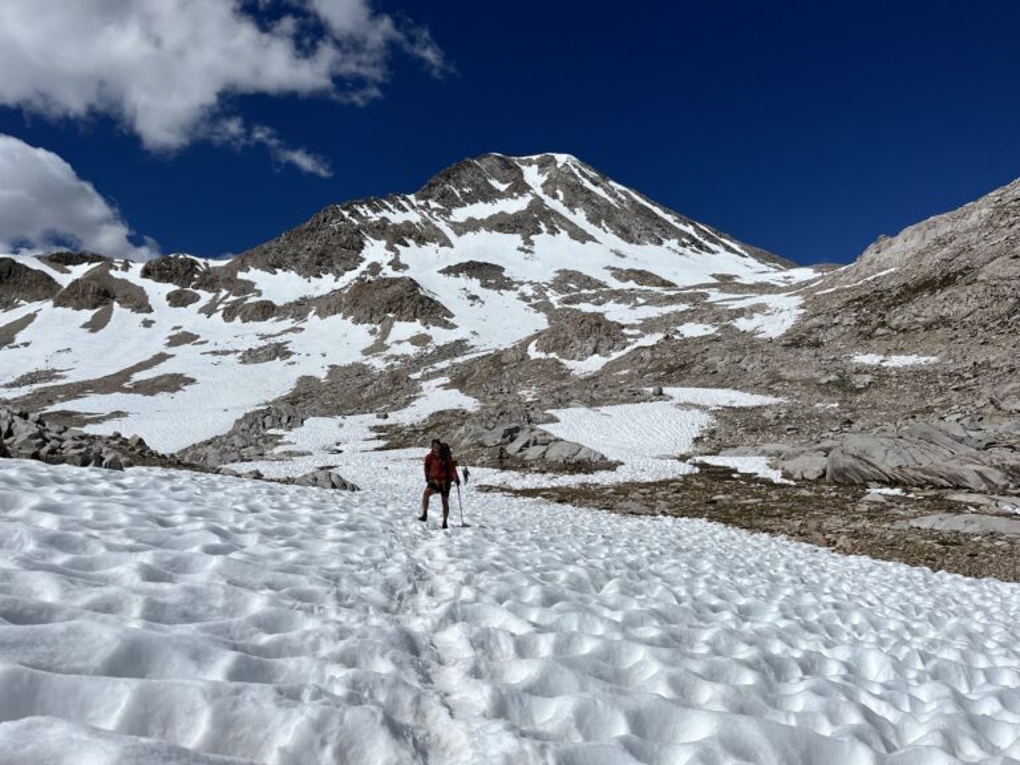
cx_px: 510
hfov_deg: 67.3
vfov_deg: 53.1
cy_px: 382
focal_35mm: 26
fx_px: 766
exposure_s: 1/17241
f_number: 1.6
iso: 50
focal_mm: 5.1
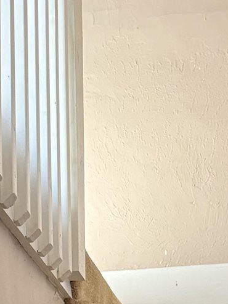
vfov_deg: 15.8
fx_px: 984
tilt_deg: +8.4
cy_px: 487
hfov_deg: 13.2
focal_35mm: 112
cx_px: 128
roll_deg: -0.1
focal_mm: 6.76
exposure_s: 1/60
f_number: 1.78
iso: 320
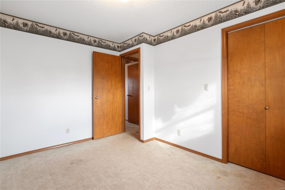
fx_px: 142
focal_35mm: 18
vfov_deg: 67.4
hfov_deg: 90.0
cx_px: 142
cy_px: 95
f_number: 10
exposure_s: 1/1.25
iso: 400
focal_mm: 9
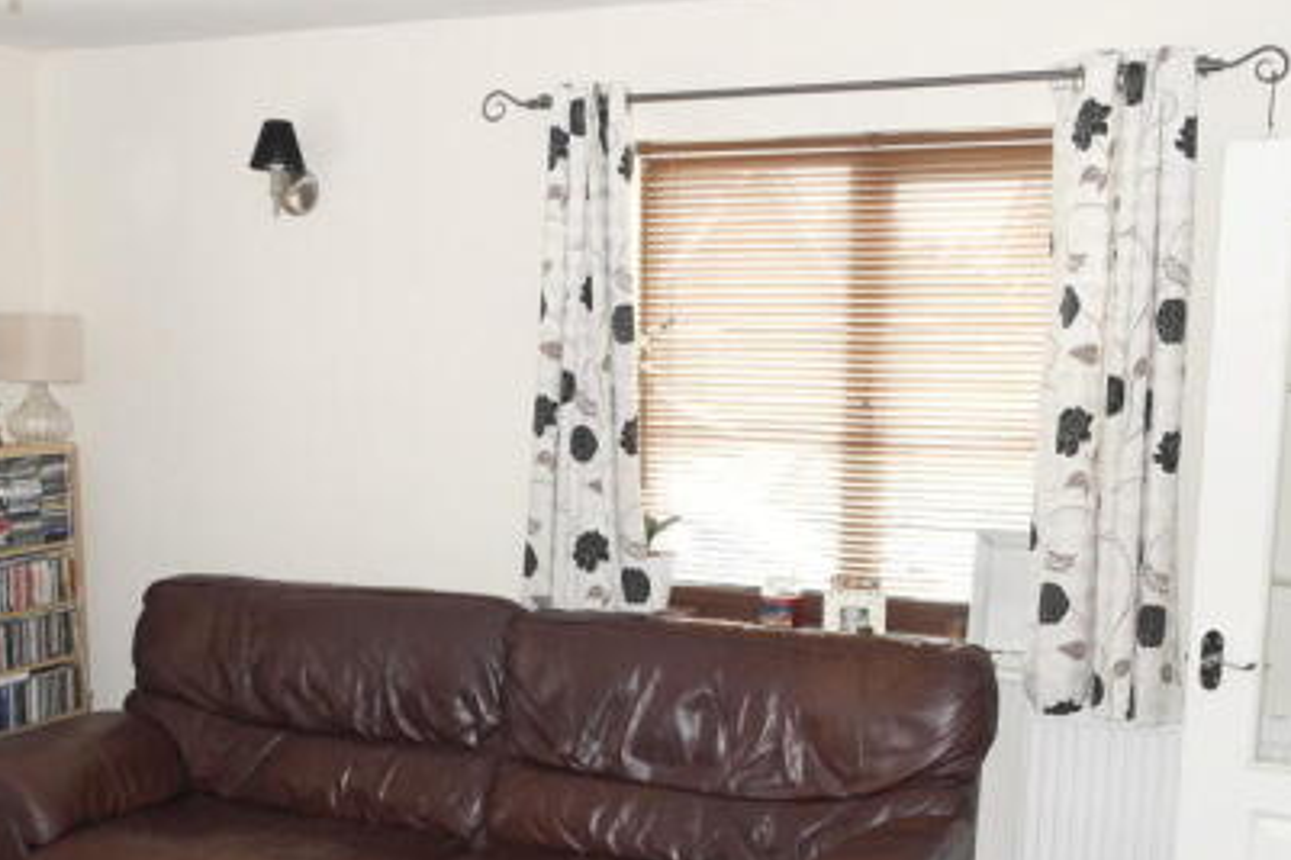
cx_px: 407
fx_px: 1756
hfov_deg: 39.8
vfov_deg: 27.2
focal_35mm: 49
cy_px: 620
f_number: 6.3
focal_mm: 20
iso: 800
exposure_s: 1/40
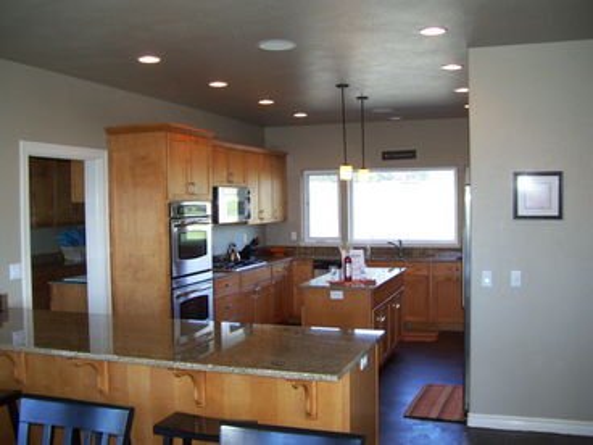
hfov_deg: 51.4
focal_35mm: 36
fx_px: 617
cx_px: 296
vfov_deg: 39.7
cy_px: 222
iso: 160
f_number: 2.7
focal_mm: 6
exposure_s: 1/60
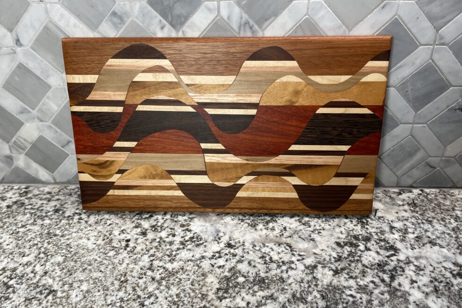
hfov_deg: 65.5
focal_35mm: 28
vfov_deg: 46.4
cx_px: 228
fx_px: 359
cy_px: 158
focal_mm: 4.2
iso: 64
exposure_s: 1/120
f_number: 1.6
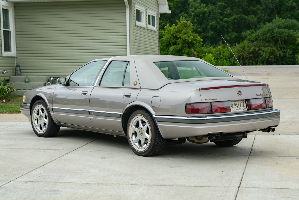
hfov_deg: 26.5
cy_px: 94
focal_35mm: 76
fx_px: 635
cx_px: 148
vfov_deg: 17.8
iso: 100
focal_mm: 70
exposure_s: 1/80
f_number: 5.6
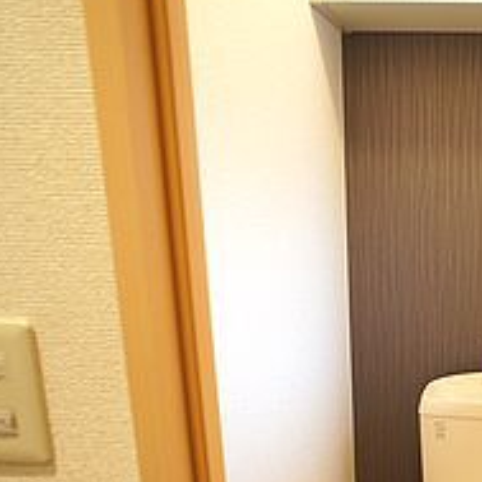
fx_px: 851
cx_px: 500
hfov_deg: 29.2
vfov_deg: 30.8
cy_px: 388
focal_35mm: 54
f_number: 2.8
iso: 500
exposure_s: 1/30
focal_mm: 16
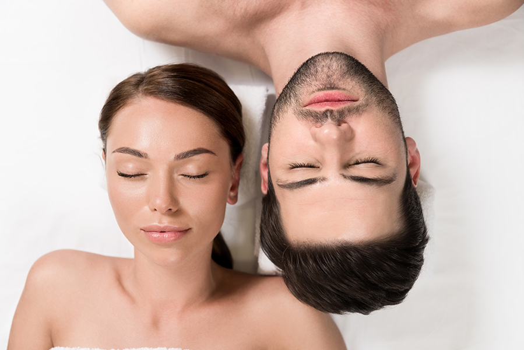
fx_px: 815
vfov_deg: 24.2
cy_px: 175
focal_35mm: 56
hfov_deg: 35.6
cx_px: 262
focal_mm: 56
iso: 320
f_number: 4
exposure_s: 1/200
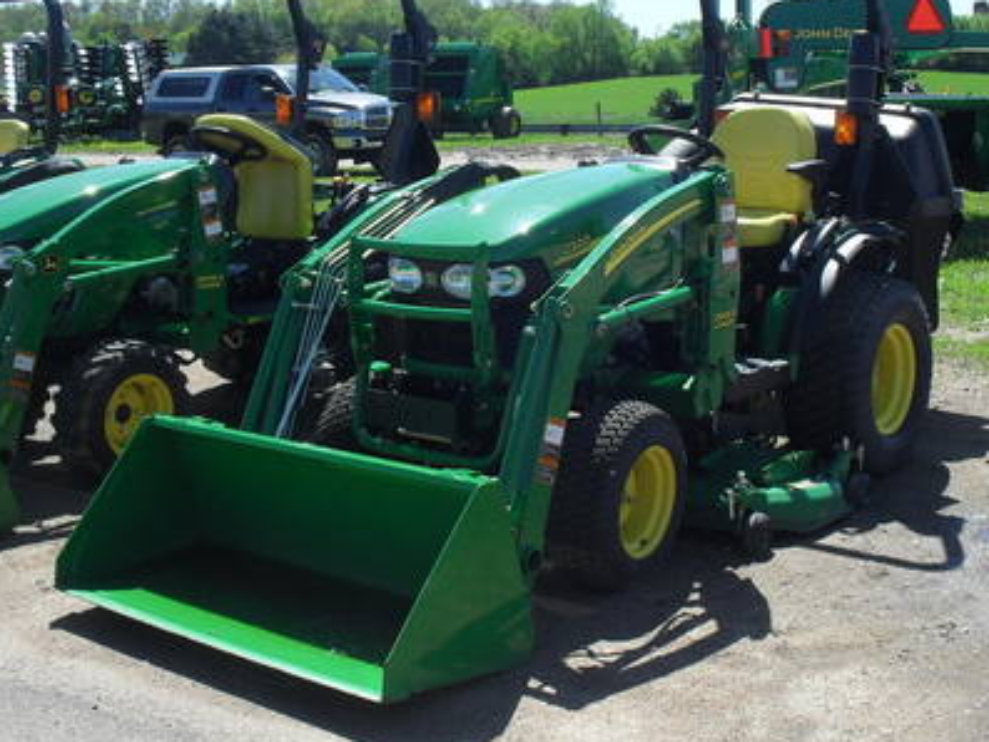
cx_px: 590
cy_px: 341
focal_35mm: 48
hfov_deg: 39.5
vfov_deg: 30.3
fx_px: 1372
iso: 100
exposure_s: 1/125
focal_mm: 6.3
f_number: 8.4
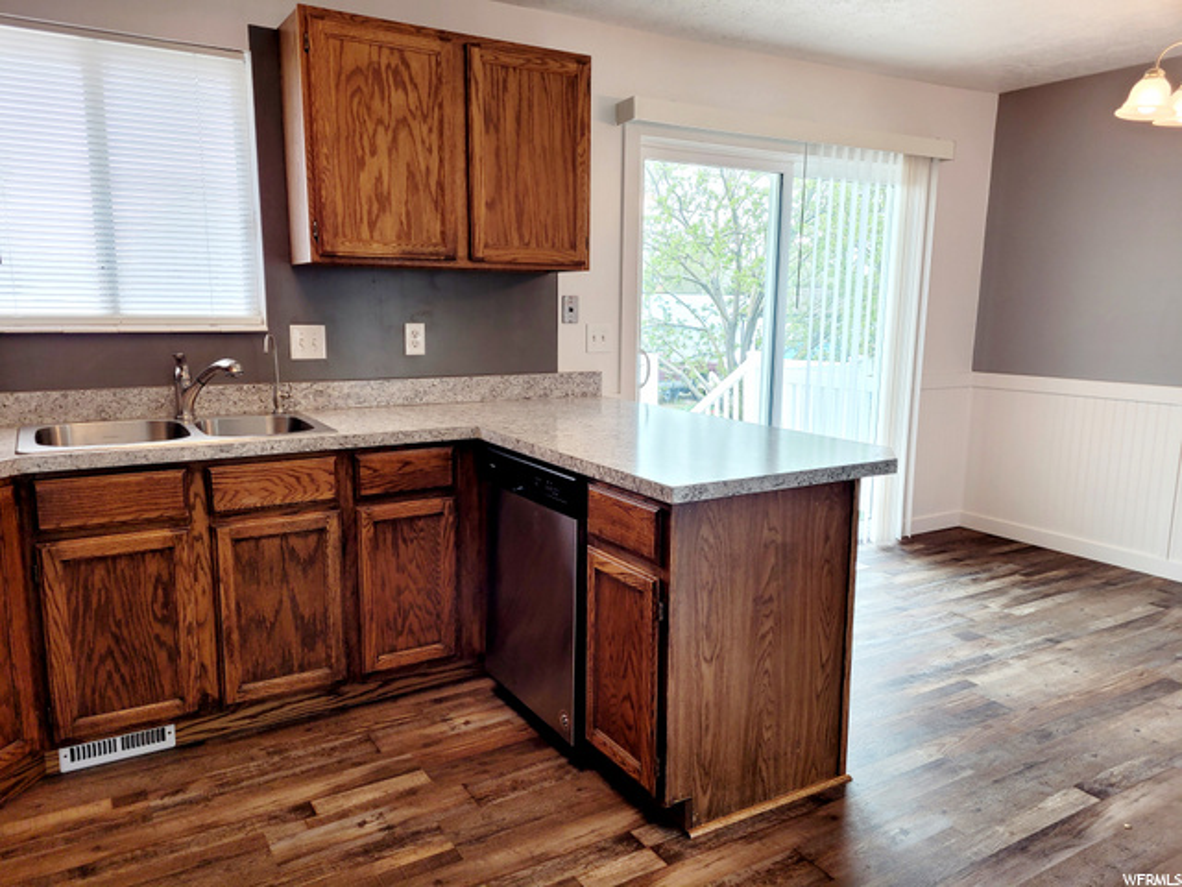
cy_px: 444
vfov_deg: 53.1
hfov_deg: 67.3
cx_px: 591
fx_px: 888
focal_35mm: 26
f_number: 1.8
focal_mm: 5.4
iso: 50
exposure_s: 1/120
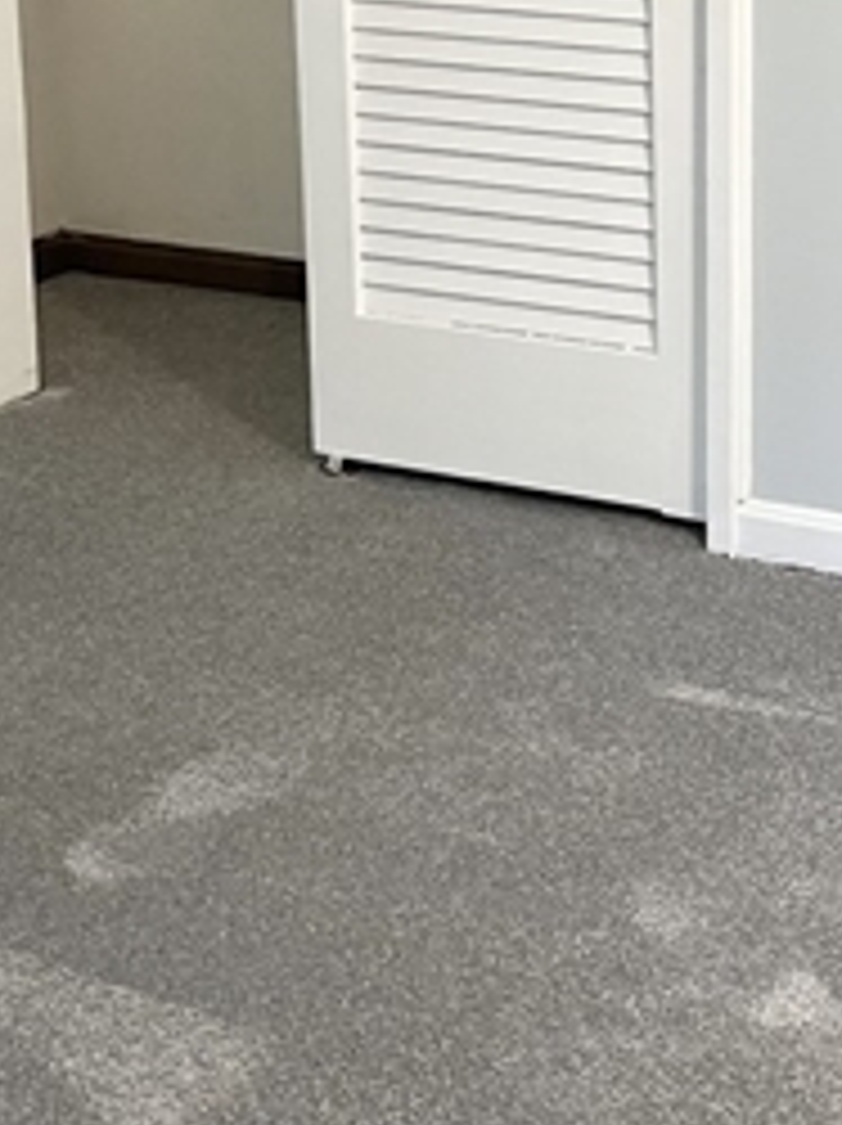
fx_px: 2599
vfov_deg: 23.6
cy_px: 50
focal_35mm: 80
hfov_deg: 18.2
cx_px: 702
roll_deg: +2.0
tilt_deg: -8.9
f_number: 1.5
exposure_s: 1/60
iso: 80
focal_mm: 5.7
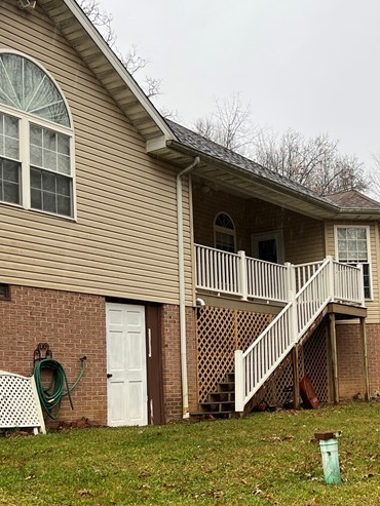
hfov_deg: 26.4
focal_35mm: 54
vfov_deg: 35.4
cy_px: 308
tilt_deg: +6.0
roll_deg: +3.0
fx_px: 790
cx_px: 318
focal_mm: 5.7
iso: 40
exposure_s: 1/205
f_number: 1.5
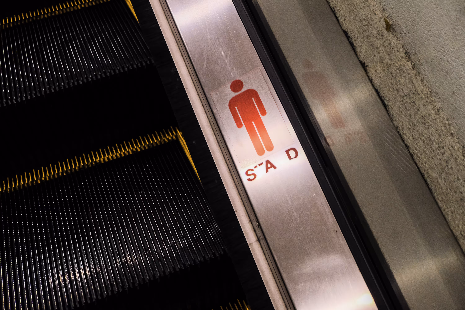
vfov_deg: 31.2
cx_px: 232
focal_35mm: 43
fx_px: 555
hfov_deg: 45.4
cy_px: 155
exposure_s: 1/200
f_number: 3.2
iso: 4000
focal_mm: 28.9
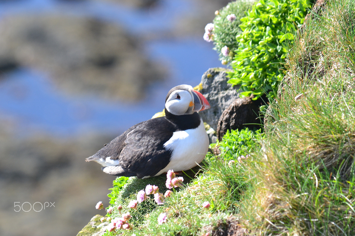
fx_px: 4436
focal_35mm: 450
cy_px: 118
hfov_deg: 4.6
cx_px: 178
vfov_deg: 3.1
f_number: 10
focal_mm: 300
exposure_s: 1/200
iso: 400
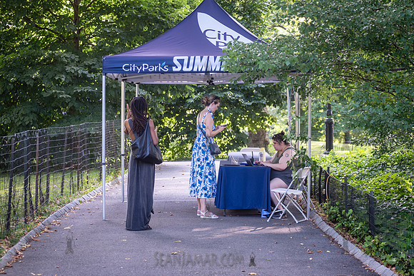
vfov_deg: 14.4
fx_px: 1092
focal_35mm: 95
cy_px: 145
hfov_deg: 21.5
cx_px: 225
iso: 500
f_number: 3.5
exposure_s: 1/200
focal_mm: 80
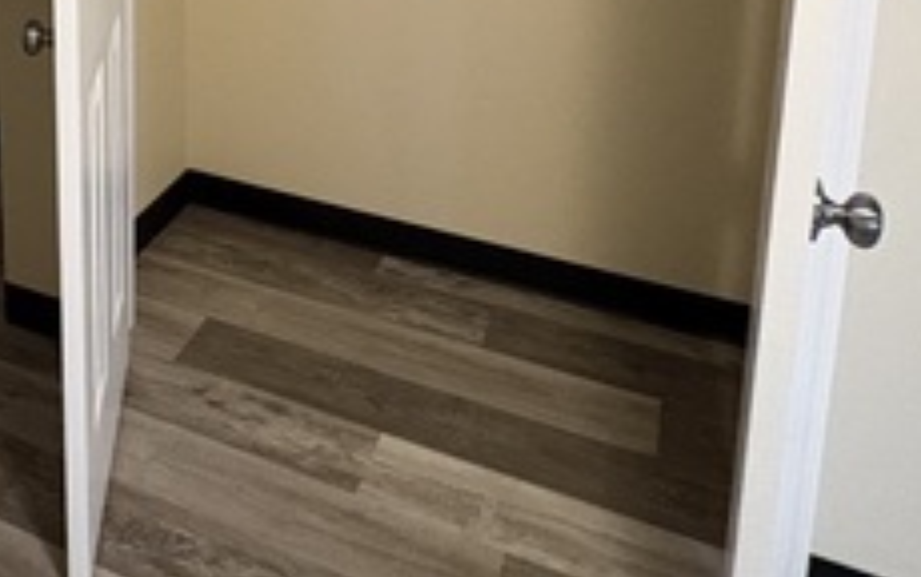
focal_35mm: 43
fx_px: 1080
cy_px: -148
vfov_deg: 26.1
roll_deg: +1.6
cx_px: 94
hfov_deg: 42.4
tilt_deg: -8.8
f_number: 2.2
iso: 640
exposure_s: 1/60
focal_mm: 2.22
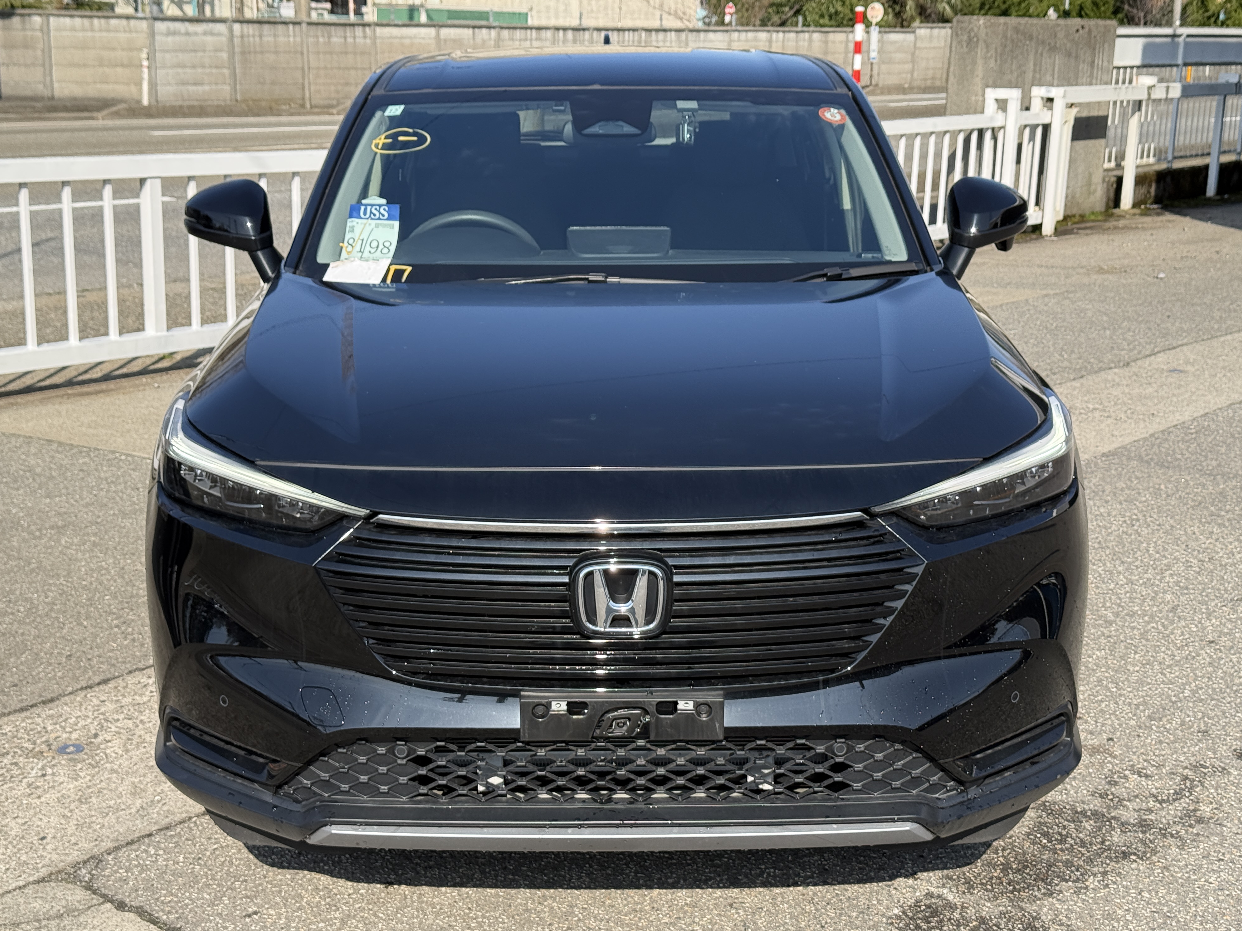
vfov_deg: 29.7
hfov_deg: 38.9
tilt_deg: -13.3
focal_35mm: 49
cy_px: 466
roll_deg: -1.2
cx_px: 611
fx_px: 1758
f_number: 1.78
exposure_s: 1/2762
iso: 80
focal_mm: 6.76
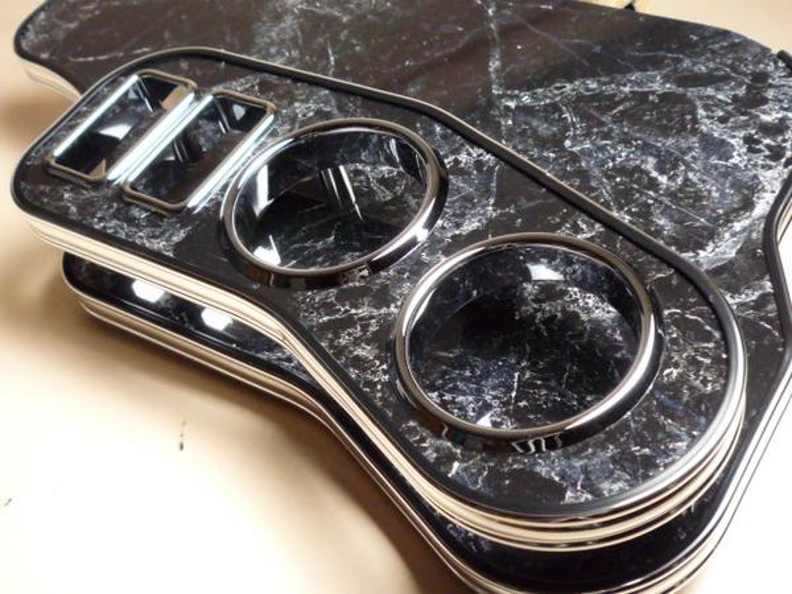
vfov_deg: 30.9
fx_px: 1075
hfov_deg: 40.4
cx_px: 396
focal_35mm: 47
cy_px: 297
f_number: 2.9
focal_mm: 4.7
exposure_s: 1/25
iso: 400
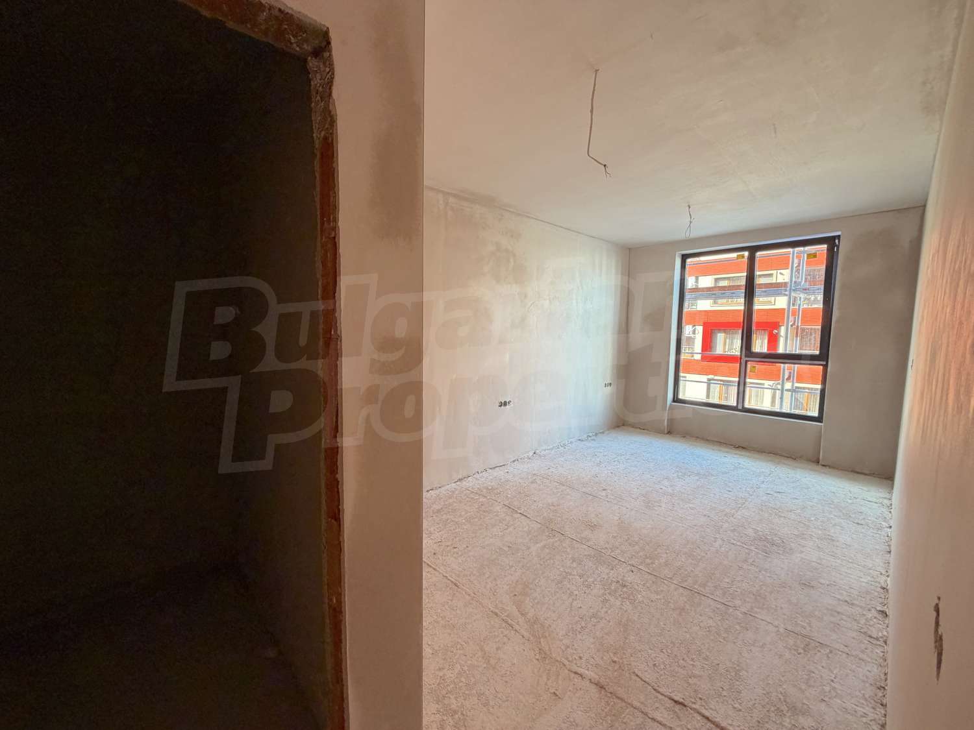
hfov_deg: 102.1
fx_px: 394
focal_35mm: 14
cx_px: 487
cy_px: 365
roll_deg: -1.1
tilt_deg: -4.8
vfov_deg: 85.7
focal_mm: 2.22
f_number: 2.2
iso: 160
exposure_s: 1/50
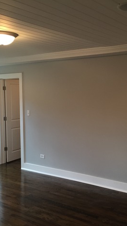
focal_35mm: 43
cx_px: 90
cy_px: 114
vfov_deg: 47.3
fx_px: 257
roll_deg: +0.4
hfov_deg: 27.5
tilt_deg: -3.4
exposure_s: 1/30
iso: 50
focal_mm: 4.15
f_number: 2.2
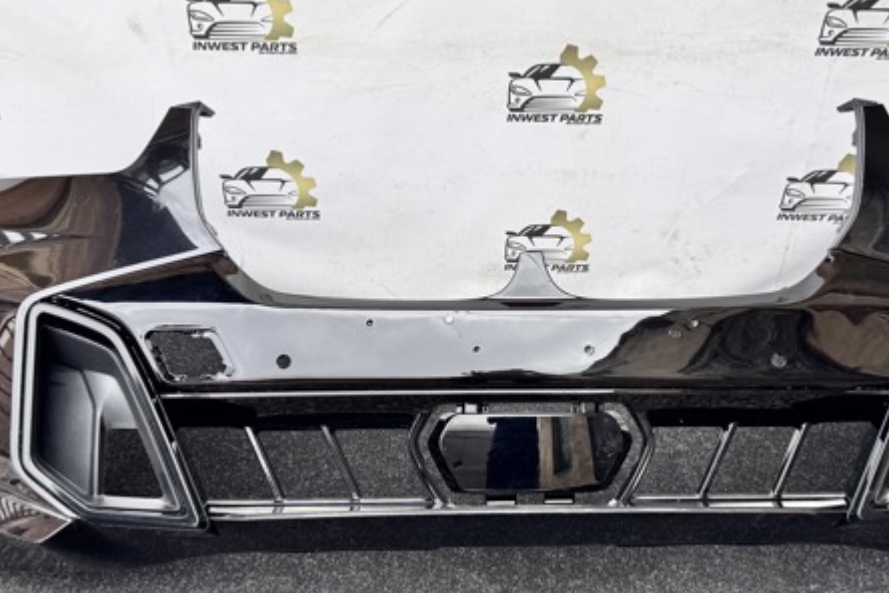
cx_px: 515
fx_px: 889
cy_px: 307
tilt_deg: -37.6
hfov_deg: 52.9
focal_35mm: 36
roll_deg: -1.6
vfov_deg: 36.9
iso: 80
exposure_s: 1/364
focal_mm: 6.76
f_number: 1.78
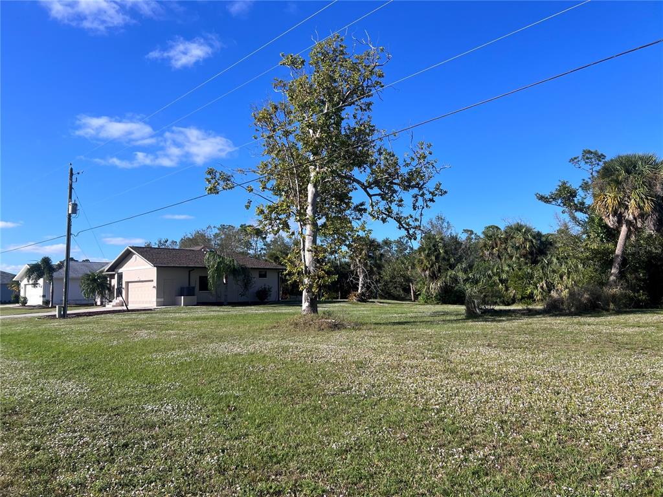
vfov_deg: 53.1
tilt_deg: +5.9
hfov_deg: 67.3
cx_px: 332
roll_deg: -1.6
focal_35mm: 26
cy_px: 248
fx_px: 498
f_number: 1.5
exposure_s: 1/3460
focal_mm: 5.7
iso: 50
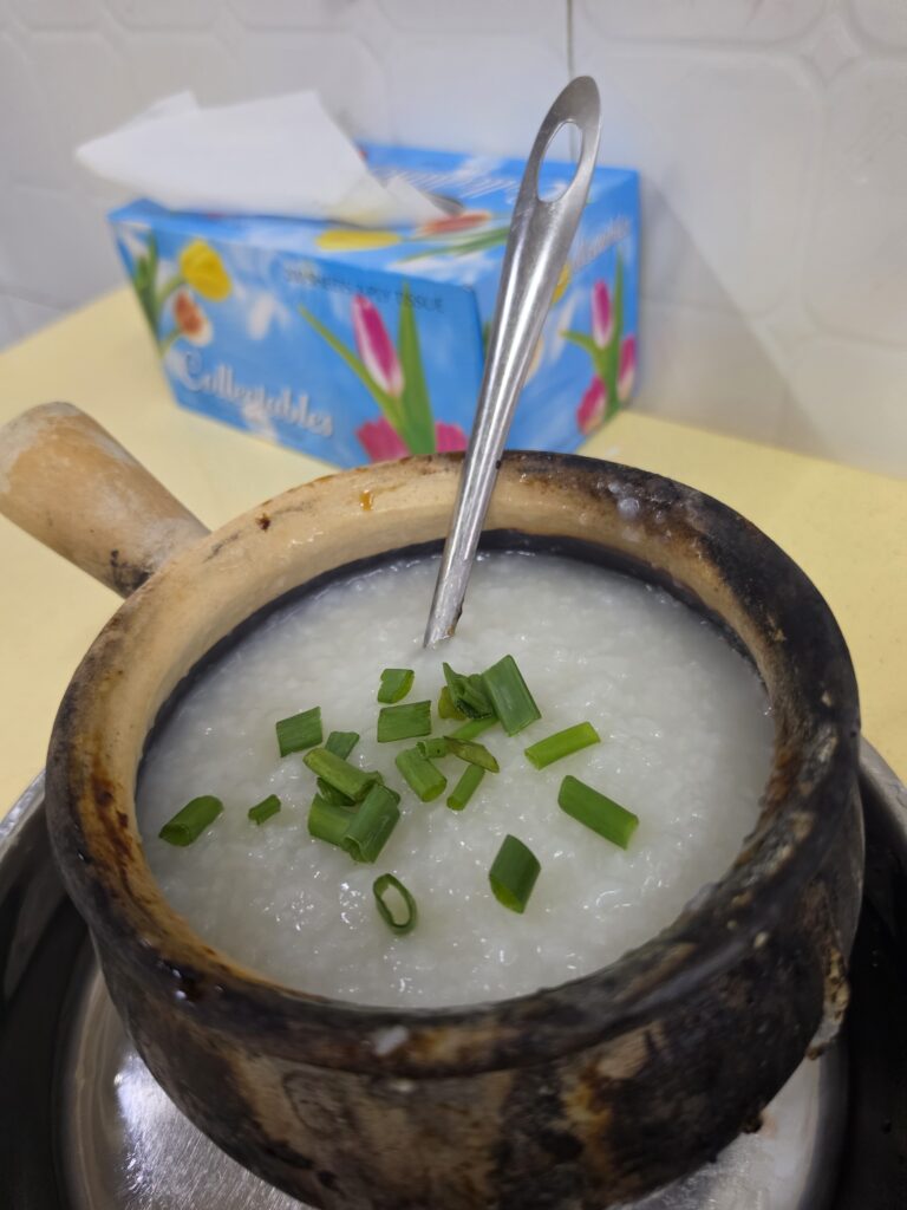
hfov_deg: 58.9
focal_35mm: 23
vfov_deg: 73.9
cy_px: 605
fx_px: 804
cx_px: 454
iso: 320
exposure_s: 1/100
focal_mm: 6.5
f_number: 1.4
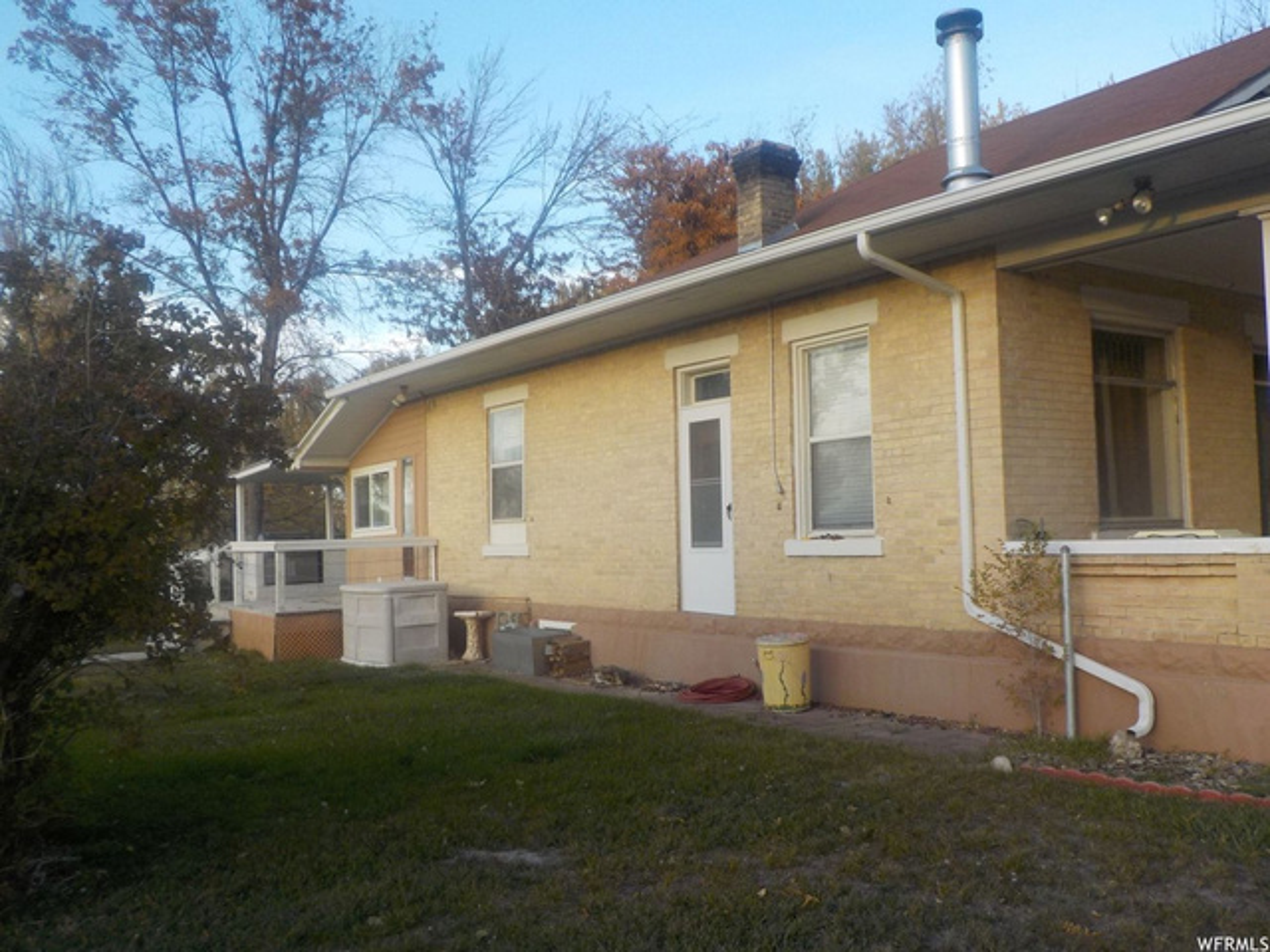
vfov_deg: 46.8
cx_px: 635
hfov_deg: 60.0
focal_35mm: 30
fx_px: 1101
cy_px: 476
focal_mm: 4.1
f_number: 3.3
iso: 125
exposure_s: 1/200
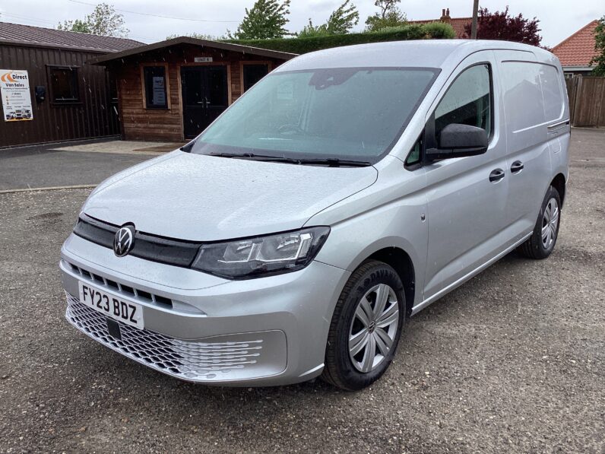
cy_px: 227
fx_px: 542
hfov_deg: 58.4
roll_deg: -0.2
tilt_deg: -13.1
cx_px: 302
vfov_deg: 45.4
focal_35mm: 31
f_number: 2.4
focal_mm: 3.3
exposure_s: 1/562
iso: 25
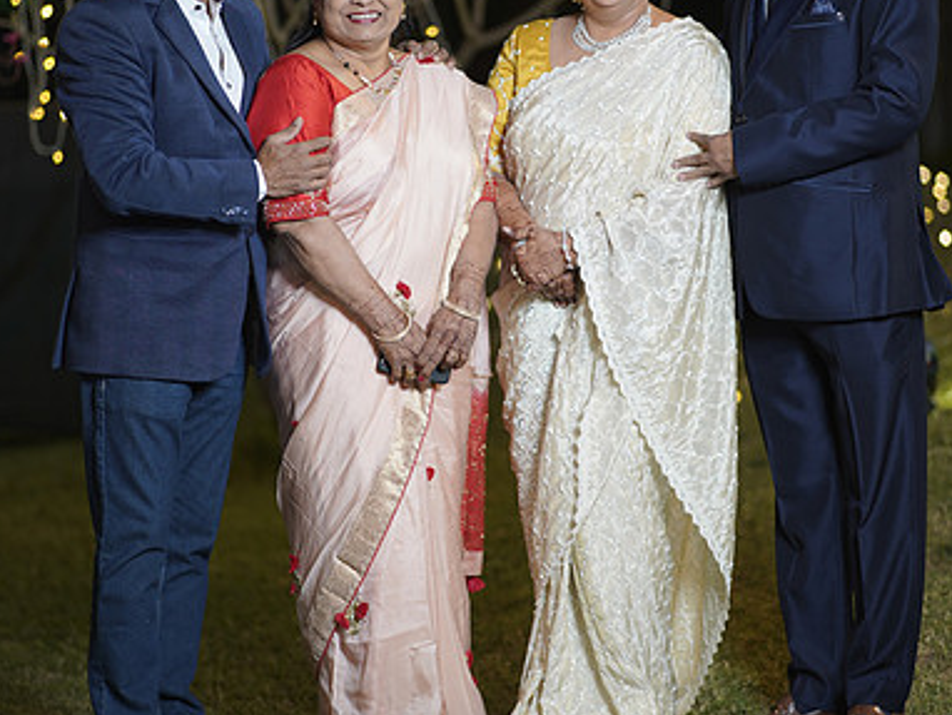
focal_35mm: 124
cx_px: 472
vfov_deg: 12.0
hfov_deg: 15.9
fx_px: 3412
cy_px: 247
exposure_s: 1/250
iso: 200
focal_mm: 85
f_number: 1.4
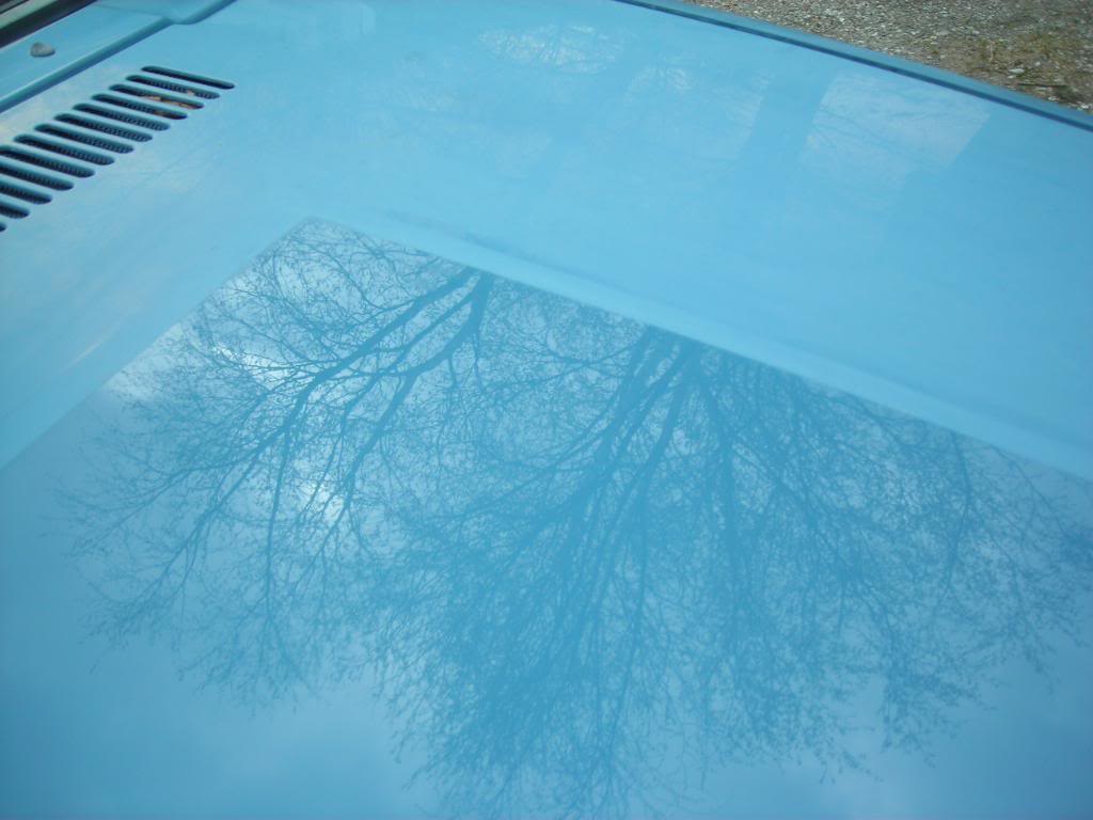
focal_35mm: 38
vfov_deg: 37.7
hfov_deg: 49.0
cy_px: 410
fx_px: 1200
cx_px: 546
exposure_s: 1/192
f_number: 3.2
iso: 50
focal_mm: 6.3
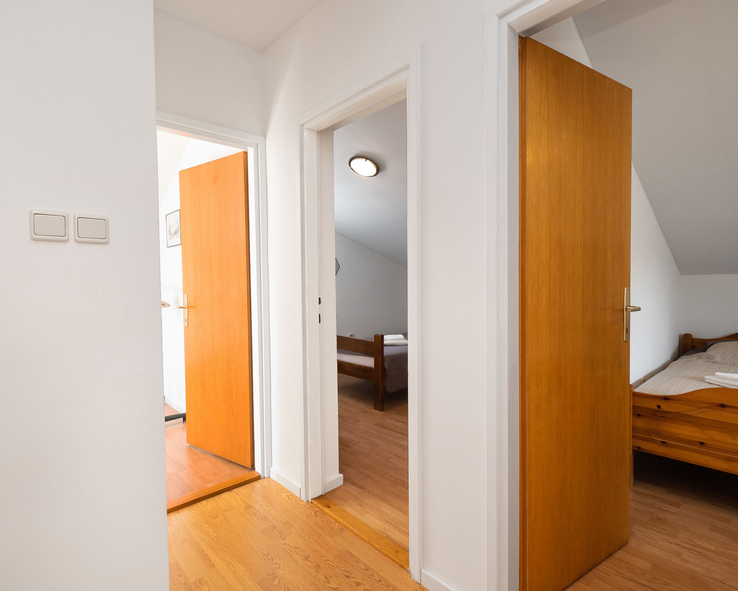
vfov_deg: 77.0
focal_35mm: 17
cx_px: 359
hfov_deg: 89.6
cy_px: 295
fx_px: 371
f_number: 8
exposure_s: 1/10
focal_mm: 10
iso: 320
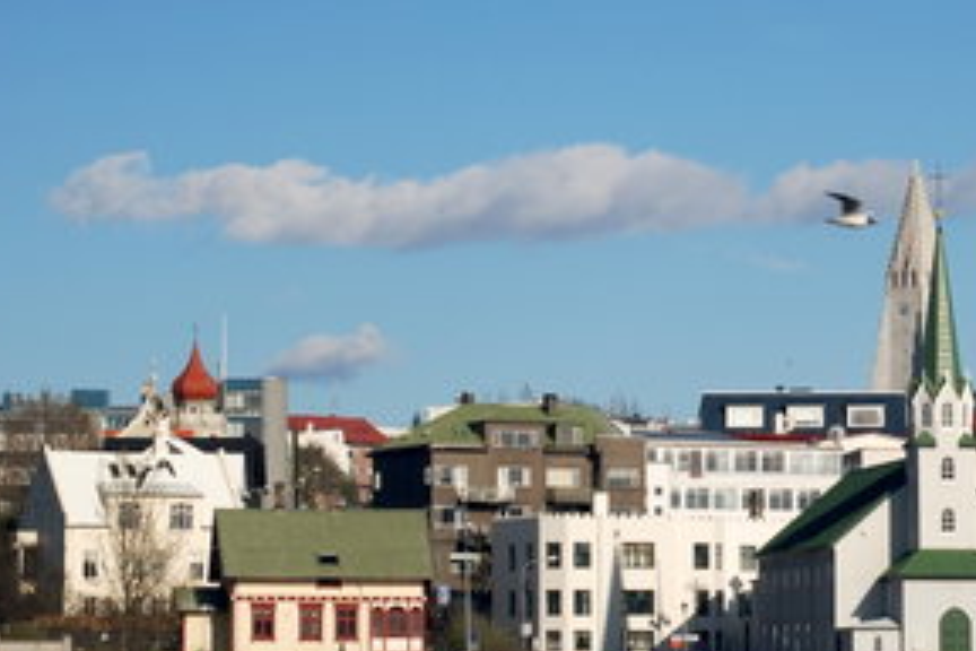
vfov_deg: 8.8
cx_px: 580
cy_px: 224
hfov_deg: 13.2
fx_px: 4229
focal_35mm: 156
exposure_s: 1/250
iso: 100
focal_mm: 50
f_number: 8
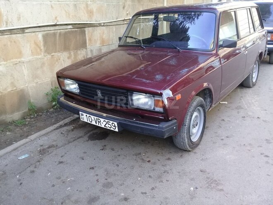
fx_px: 244
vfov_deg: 45.4
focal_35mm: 31
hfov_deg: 58.4
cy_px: 102
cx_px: 136
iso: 64
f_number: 2.2
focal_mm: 3.3
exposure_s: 1/33
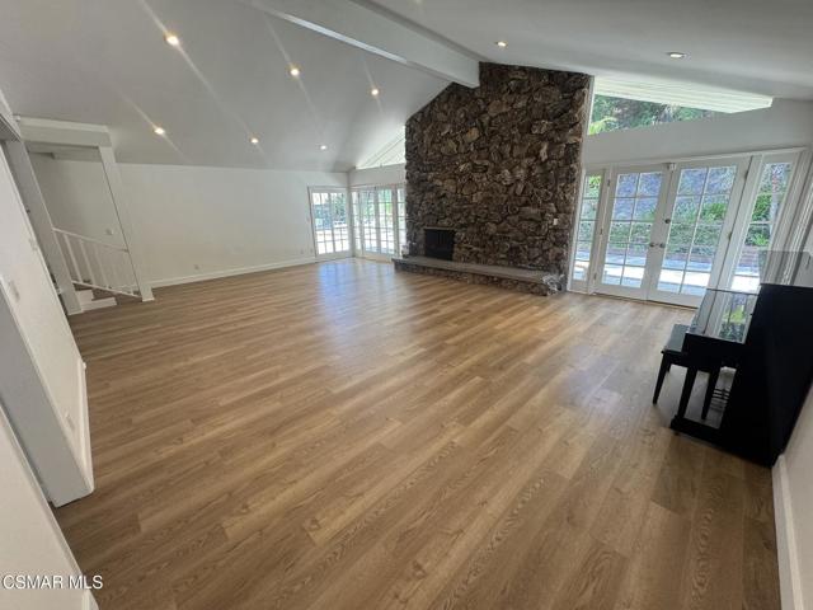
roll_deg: +0.4
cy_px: 305
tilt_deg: -16.1
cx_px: 406
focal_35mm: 14
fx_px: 329
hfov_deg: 102.1
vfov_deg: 85.7
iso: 125
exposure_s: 1/120
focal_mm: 2.22
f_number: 2.2
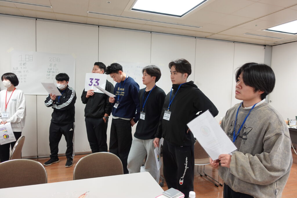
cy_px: 99
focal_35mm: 24
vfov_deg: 53.1
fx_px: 198
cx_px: 148
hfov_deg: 73.7
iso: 125
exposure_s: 1/30
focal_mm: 9.4
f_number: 1.8
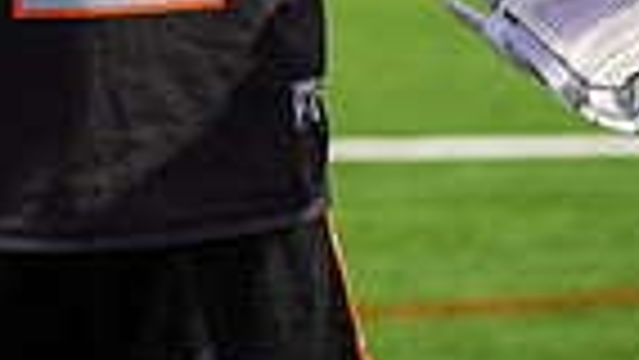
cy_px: -554
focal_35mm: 166
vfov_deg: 6.9
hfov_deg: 12.8
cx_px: 16
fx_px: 2814
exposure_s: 1/400
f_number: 1.8
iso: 800
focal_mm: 50
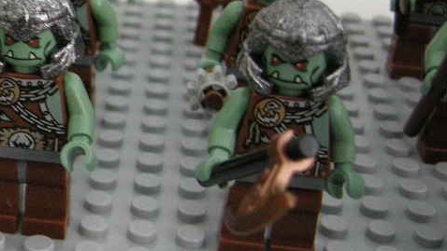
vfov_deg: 14.4
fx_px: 996
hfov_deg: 23.9
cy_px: 111
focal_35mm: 84
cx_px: -31
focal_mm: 7.5
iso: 400
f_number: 2.7
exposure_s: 1/17.6
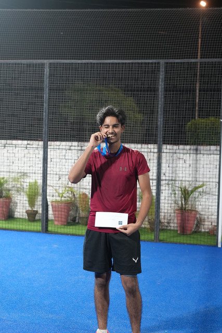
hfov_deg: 27.0
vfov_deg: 39.6
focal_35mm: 50
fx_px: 462
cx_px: 111
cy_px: 166
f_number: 4
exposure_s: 1/160
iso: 4000
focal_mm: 50
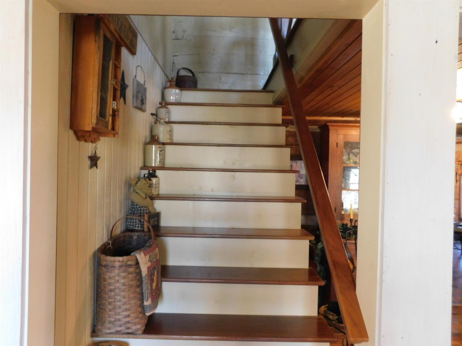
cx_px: 231
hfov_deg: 69.4
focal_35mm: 25
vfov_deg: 54.9
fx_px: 334
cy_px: 173
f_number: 3.1
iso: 400
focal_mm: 4.5
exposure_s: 1/10
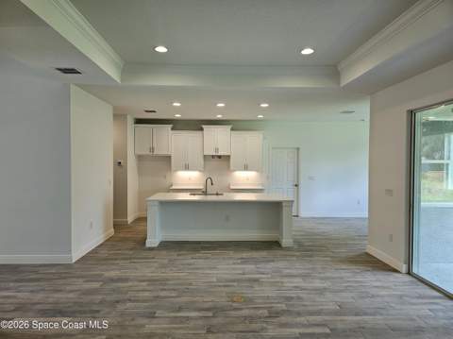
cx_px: 226
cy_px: 170
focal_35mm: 23
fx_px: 301
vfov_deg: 58.8
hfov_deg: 74.0
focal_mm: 6.3
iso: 80
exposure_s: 1/120
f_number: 1.7
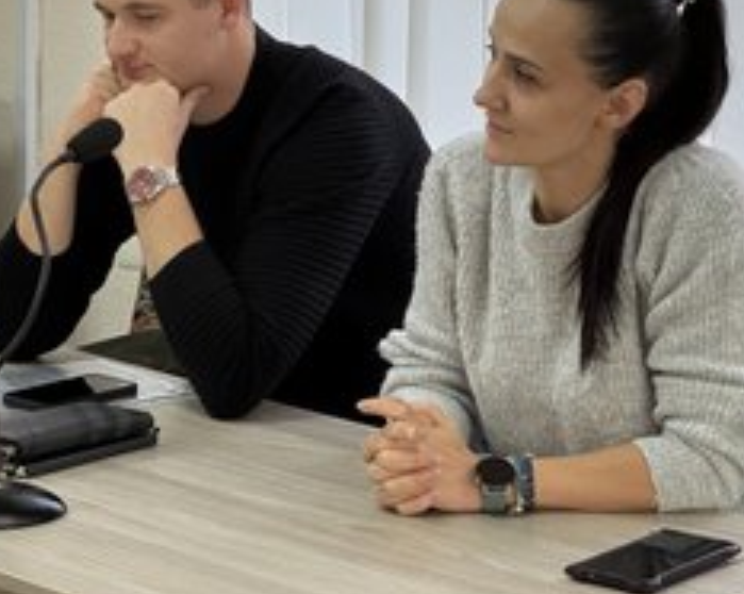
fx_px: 2838
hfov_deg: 14.9
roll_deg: -0.6
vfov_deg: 11.9
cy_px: 233
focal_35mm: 129
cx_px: 185
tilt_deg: -10.0
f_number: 2.8
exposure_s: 1/100
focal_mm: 9
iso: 160
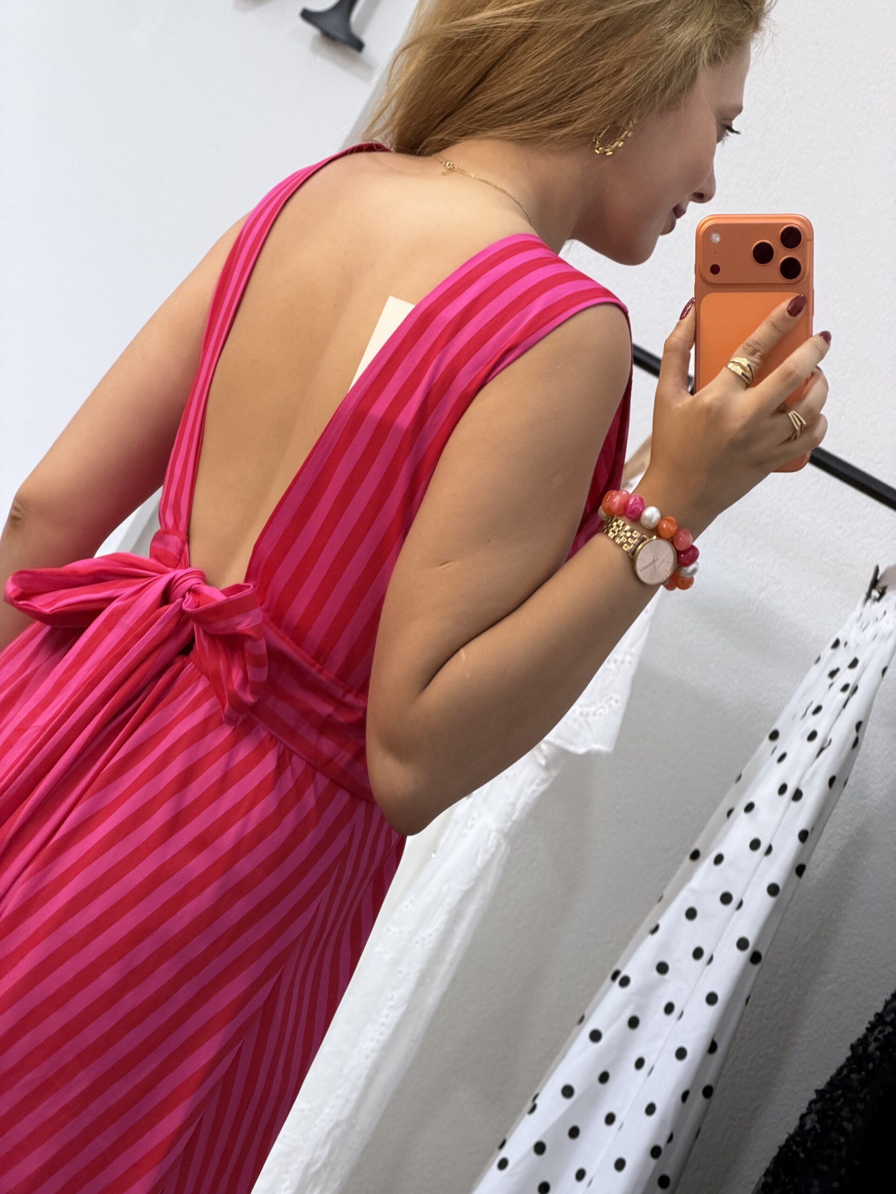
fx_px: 3451
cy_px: 597
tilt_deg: -17.9
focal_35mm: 100
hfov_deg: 14.8
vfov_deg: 19.6
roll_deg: -29.7
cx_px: 448
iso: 250
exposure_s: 1/95
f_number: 2.8
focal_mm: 16.89
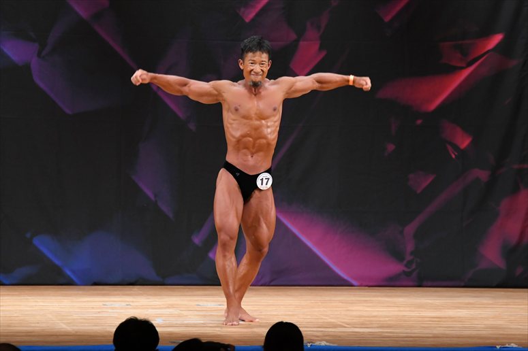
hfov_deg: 8.1
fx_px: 3738
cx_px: 264
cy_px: 176
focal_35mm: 255
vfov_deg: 5.4
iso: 3200
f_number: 5.6
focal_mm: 170
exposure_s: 1/400
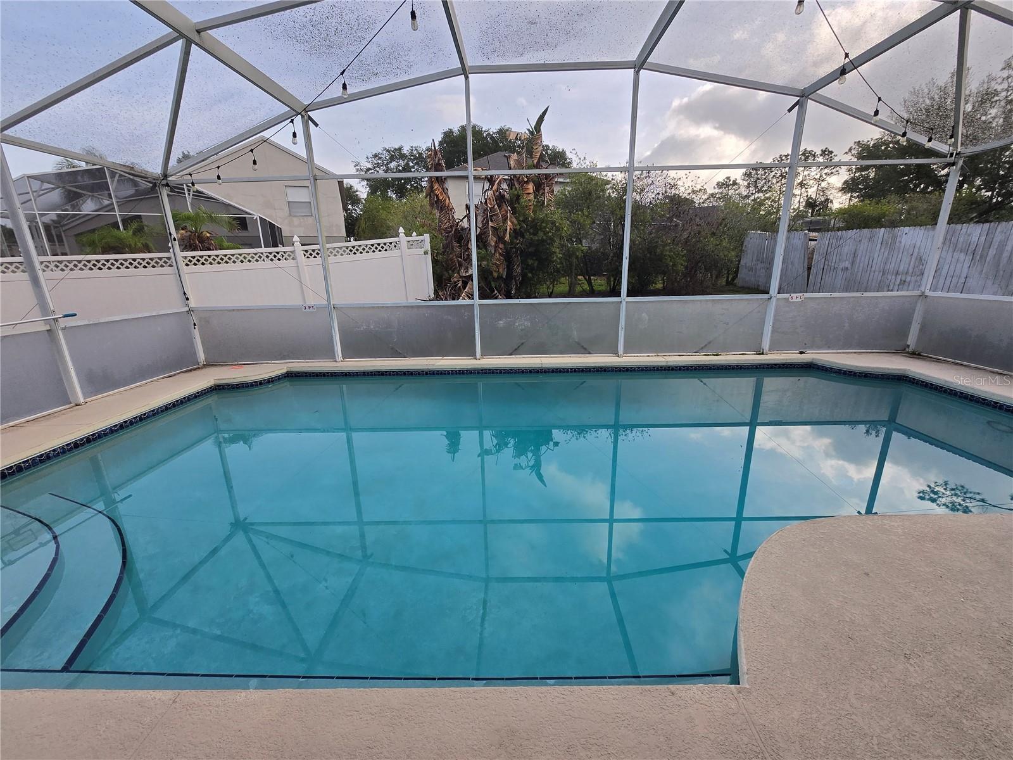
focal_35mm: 13
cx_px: 506
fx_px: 380
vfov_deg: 89.9
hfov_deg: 106.2
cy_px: 380
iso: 25
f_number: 2.2
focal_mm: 1.7
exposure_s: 1/323
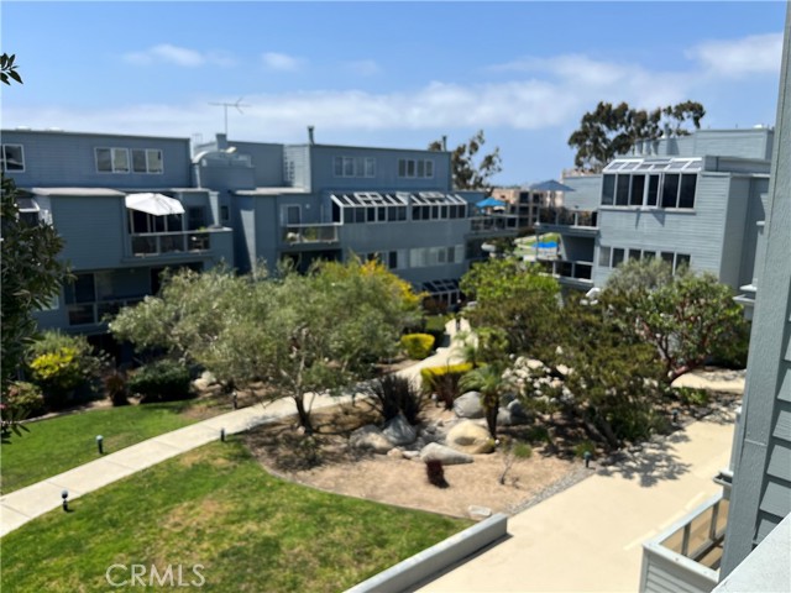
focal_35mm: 26
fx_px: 594
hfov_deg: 67.3
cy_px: 296
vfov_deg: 53.1
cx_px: 396
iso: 50
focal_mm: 5.1
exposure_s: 1/3876
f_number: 1.6
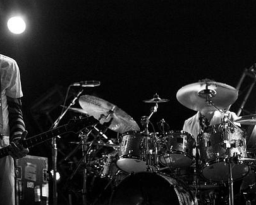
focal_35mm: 141
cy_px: 106
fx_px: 1068
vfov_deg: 11.0
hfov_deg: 13.6
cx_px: 79
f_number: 3.2
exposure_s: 1/125
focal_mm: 70
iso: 800
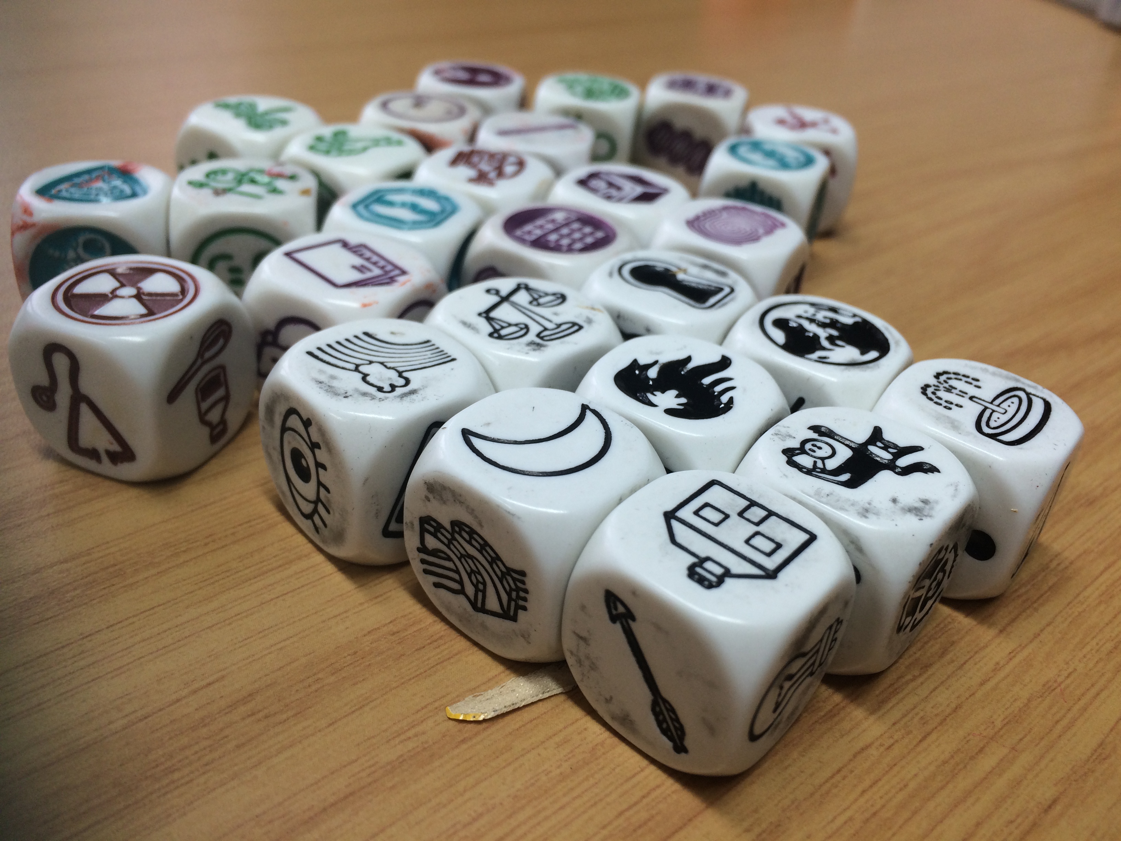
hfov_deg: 61.7
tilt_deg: -35.3
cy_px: 420
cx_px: 560
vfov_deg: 48.2
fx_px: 939
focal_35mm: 29
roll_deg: -7.1
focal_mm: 4.15
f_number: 2.2
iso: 40
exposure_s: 1/50
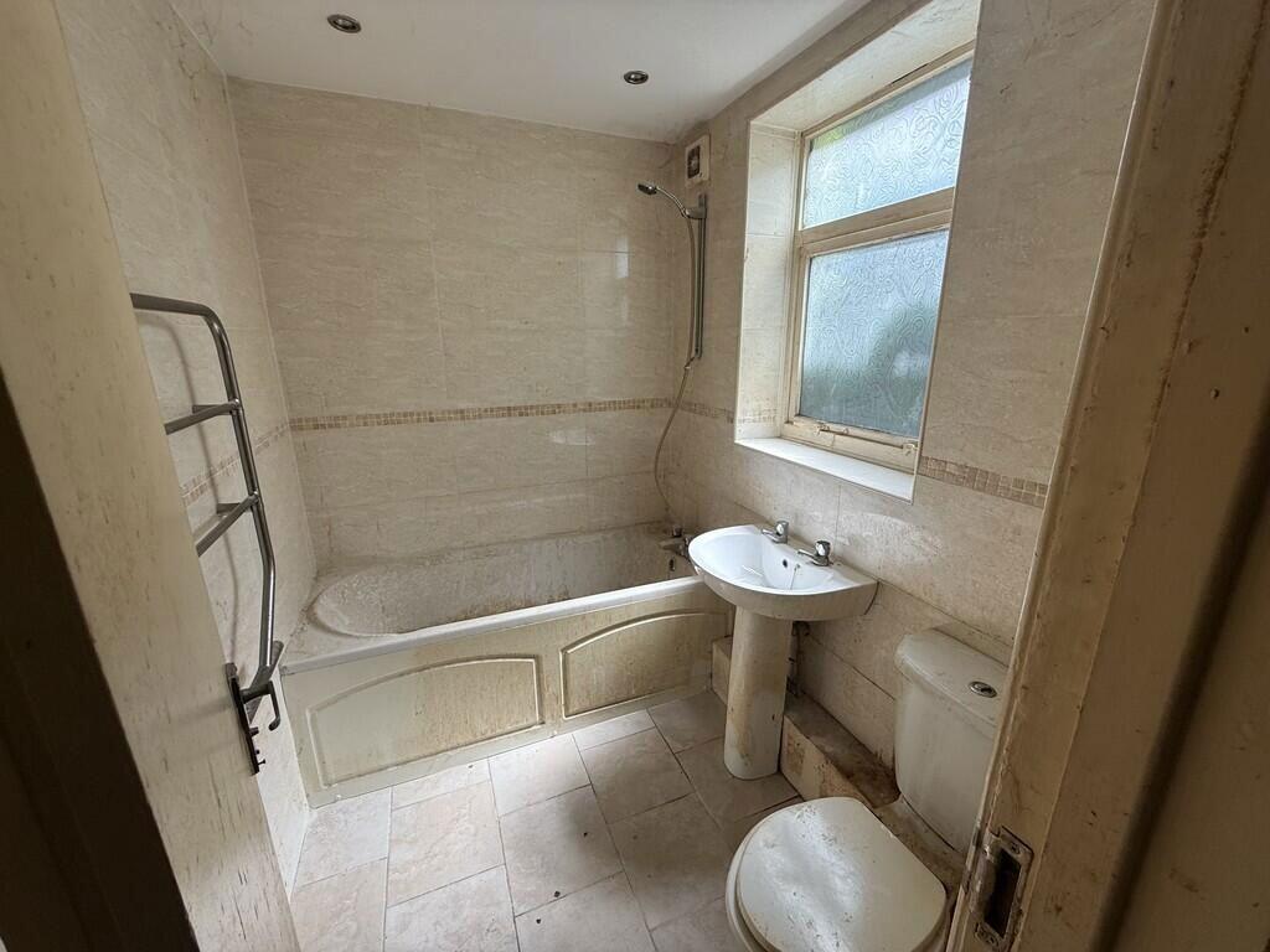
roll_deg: +0.0
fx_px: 514
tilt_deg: -15.4
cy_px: 476
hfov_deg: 102.1
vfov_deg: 85.7
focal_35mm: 14
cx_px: 635
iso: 64
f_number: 2.2
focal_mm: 2.22
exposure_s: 1/228
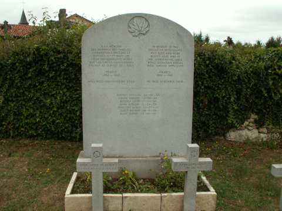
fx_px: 285
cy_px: 106
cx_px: 141
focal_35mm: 35
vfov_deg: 40.7
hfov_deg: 52.6
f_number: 8
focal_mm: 5.86
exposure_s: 1/60
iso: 50
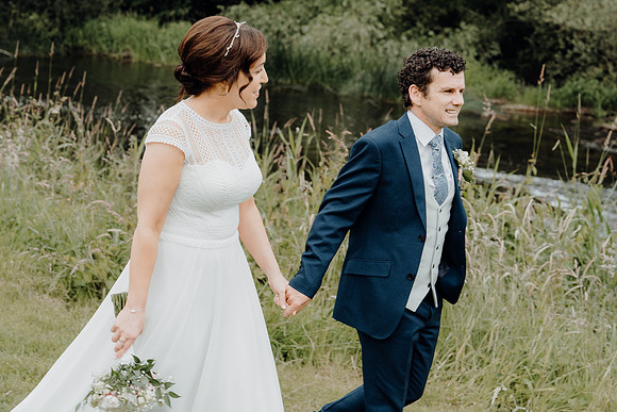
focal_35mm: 60
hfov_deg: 33.4
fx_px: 1029
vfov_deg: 22.6
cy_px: 206
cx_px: 308
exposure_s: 1/200
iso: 125
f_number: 5
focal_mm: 60
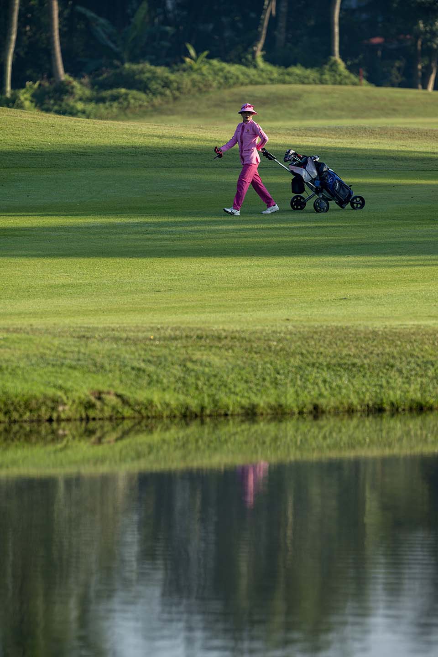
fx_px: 7299
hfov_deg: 3.4
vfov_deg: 5.2
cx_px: 219
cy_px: 328
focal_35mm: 400
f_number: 4.5
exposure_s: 1/800
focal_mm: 400
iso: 160
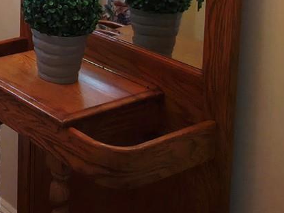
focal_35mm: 64
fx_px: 525
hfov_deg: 24.2
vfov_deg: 20.0
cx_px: -134
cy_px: -100
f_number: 1.9
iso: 100
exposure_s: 1/30
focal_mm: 2.2
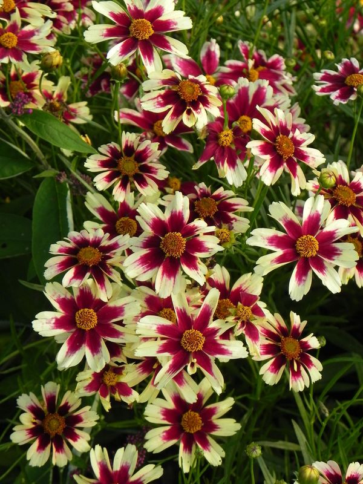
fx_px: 2013
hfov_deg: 10.3
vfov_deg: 13.7
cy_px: 242
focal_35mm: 144
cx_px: 182
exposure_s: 1/400
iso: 160
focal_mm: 25.7
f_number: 5
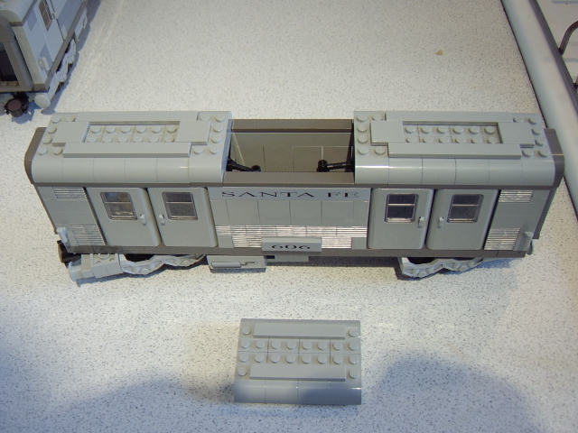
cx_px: 289
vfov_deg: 45.4
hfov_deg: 58.4
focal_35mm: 31
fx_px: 518
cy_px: 216
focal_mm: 8.13
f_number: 2.7
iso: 100
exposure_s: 1/19
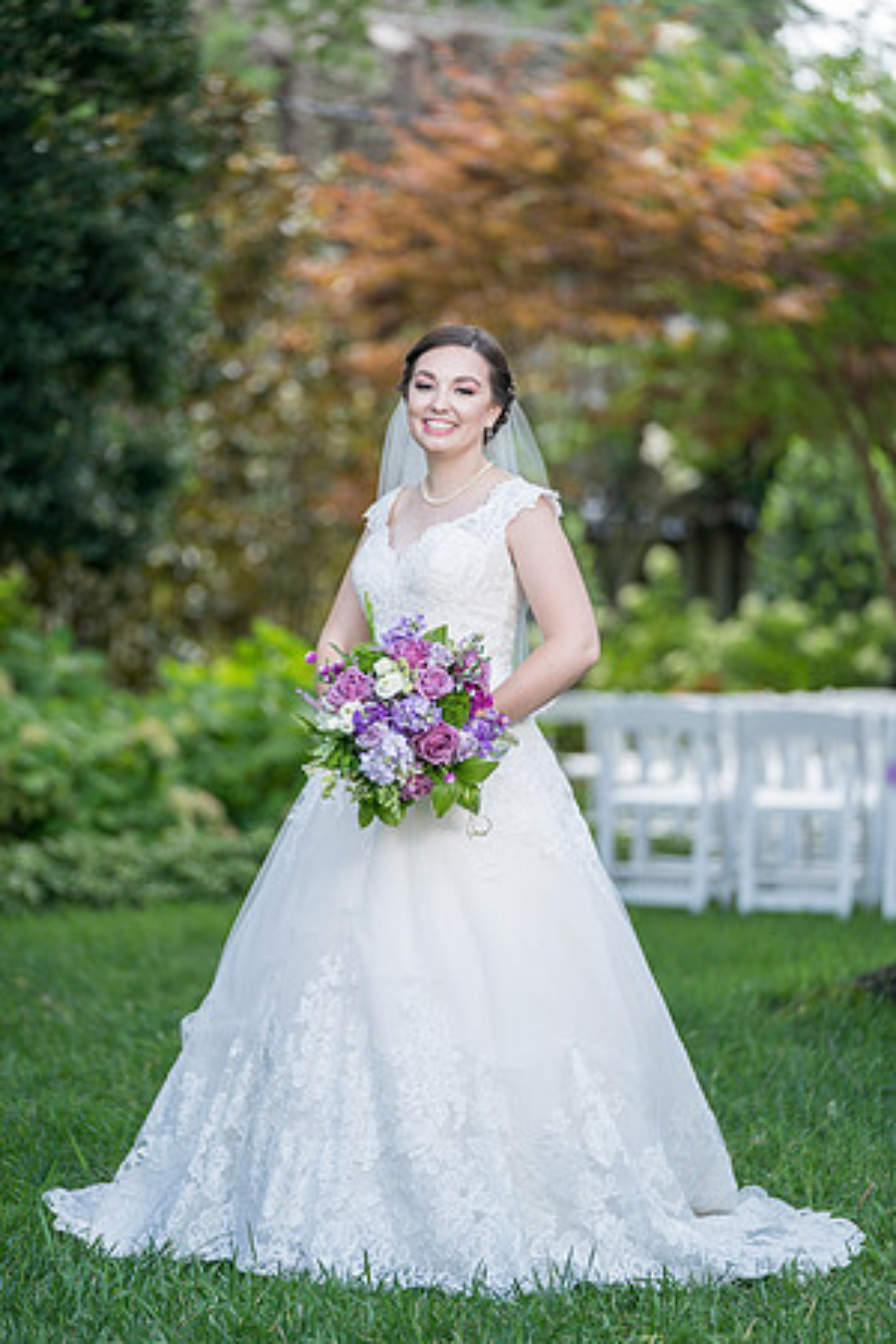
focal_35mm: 147
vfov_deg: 14.0
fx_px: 5488
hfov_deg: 9.3
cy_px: 672
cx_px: 448
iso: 100
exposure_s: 1/200
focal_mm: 147
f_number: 2.8
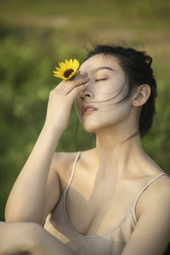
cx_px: 85
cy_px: 128
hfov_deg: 16.1
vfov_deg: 23.9
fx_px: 602
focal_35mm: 85
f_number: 2
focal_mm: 85
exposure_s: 1/1000
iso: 100
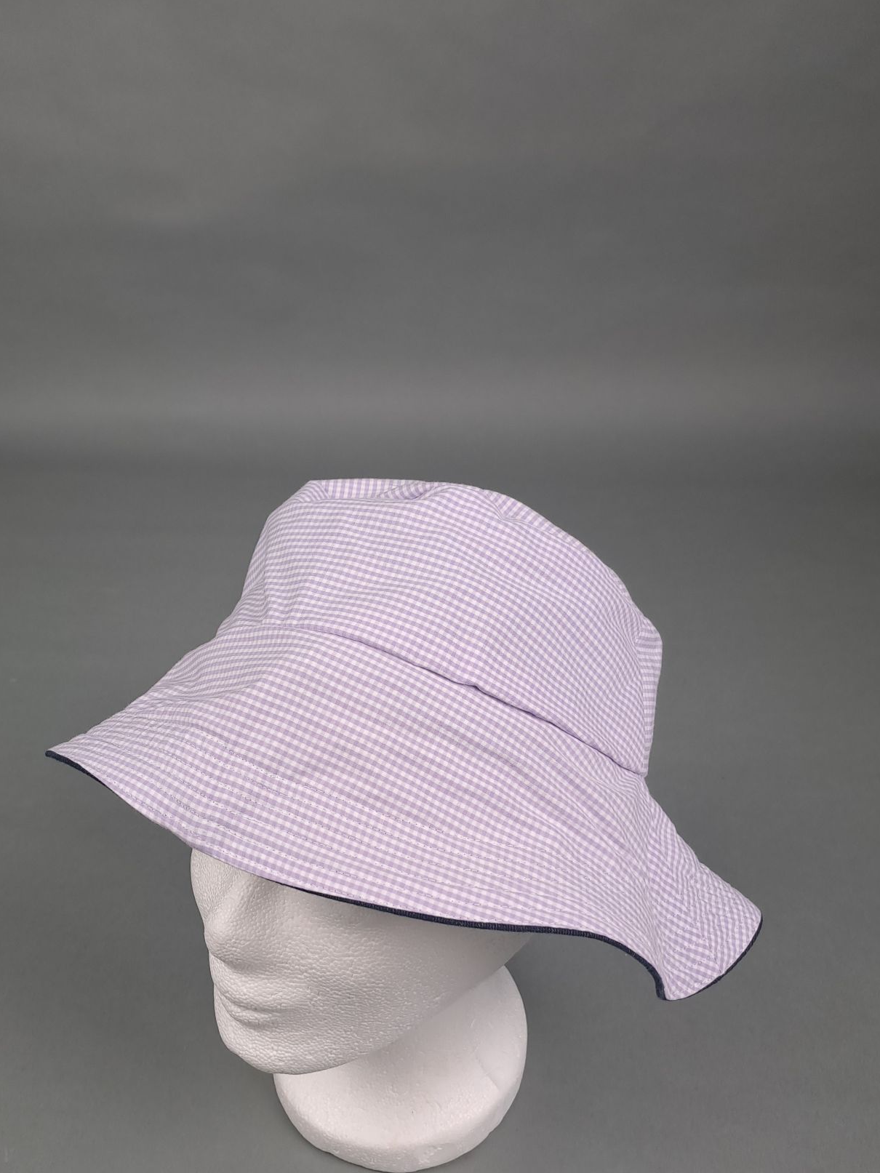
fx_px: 1051
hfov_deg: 45.3
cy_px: 667
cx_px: 380
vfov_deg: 58.1
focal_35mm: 31
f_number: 1.8
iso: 50
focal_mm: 4.65
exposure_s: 1/50
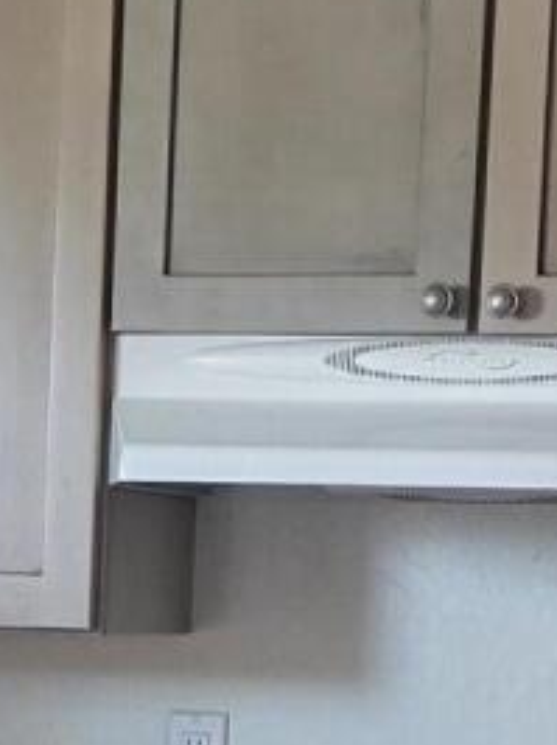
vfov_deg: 11.2
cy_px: 969
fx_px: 3718
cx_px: 11
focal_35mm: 173
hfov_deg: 8.5
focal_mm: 6.3
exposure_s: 1/120
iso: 640
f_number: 1.7
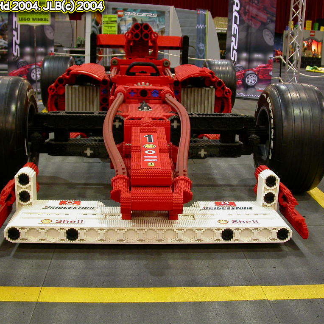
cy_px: 162
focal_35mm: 45
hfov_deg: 37.5
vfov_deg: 37.6
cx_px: 166
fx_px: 477
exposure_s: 1/7.4
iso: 100
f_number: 2.6
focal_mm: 7.85
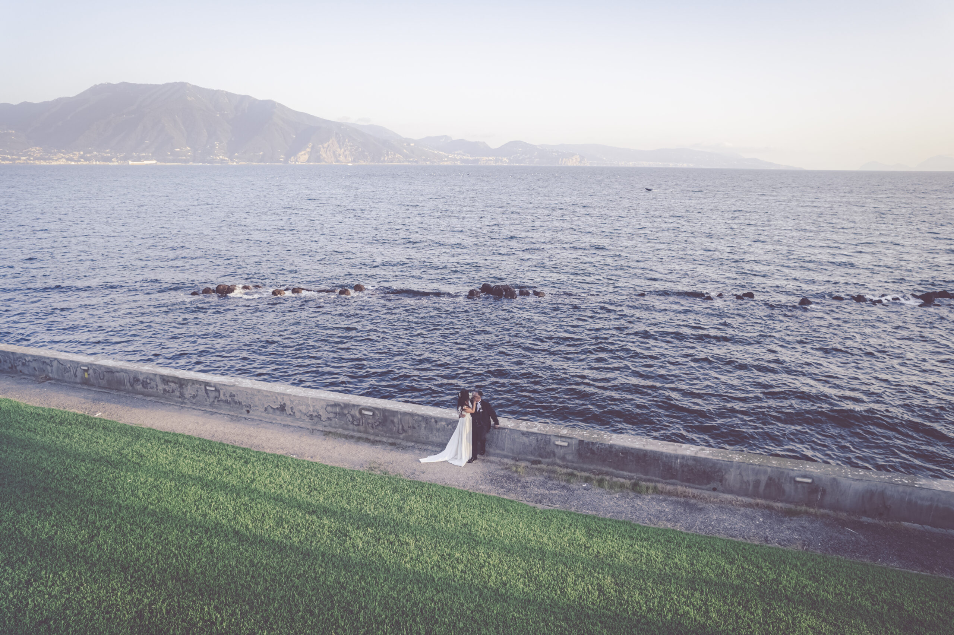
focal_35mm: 22
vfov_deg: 57.2
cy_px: 318
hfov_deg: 78.6
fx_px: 583
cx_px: 477
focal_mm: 8.38
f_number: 2.8
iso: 100
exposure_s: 1/320
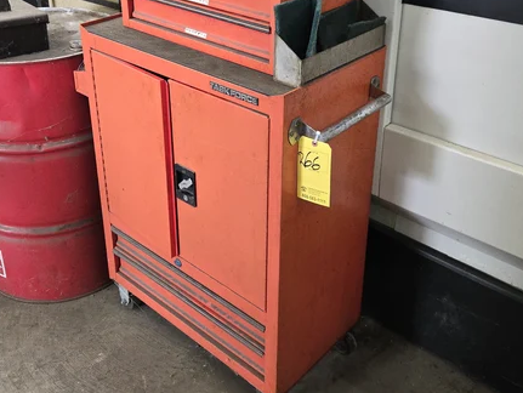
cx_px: 238
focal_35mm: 40
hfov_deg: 46.7
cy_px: 119
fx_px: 605
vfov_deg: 35.5
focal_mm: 5.4
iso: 320
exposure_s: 1/120
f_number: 1.8
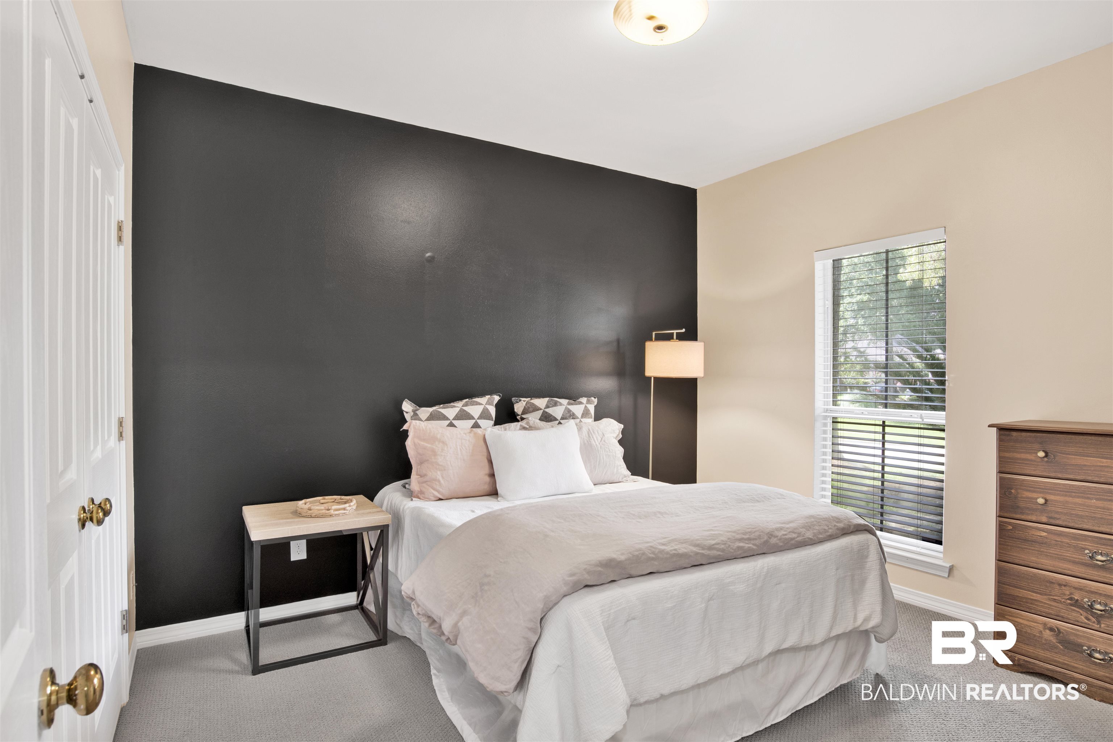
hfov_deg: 90.0
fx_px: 556
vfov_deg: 67.4
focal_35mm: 18
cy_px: 371
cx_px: 556
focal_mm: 18
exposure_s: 1/6
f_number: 11
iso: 200
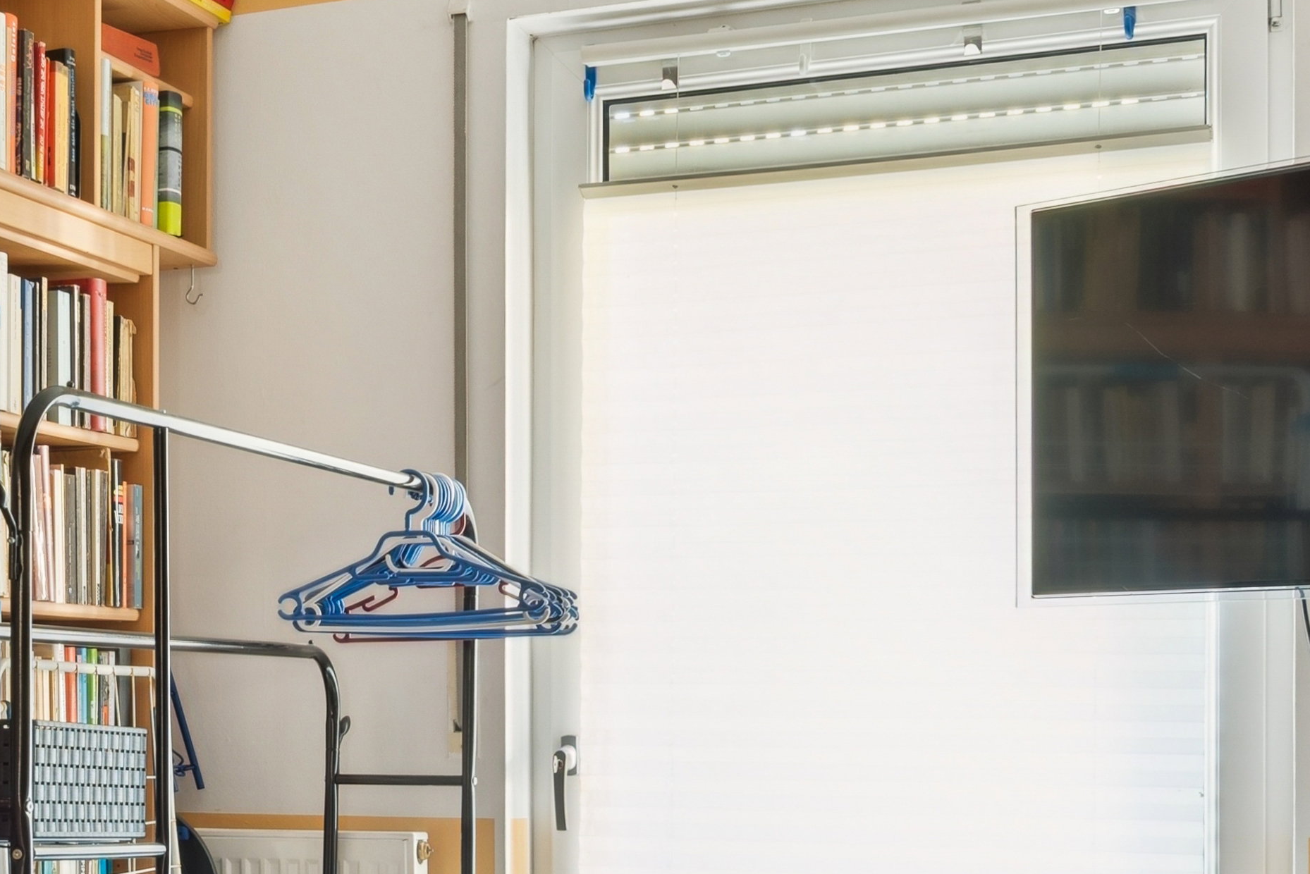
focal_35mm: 68
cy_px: 942
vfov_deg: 19.3
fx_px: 2475
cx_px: 218
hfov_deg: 28.8
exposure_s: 2.5
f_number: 11
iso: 200
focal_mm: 21
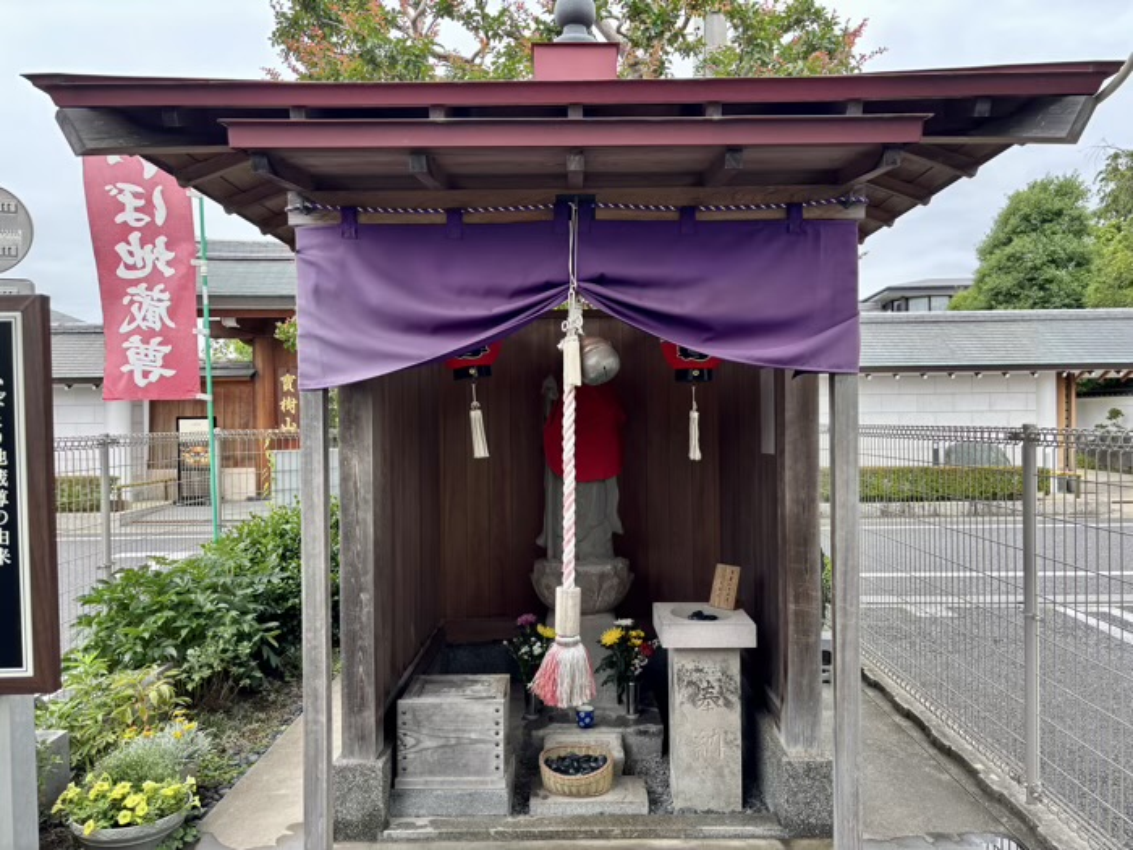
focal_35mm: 26
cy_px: 425
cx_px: 566
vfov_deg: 53.1
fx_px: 851
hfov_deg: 67.3
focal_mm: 5.96
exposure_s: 1/231
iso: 40
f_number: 1.6
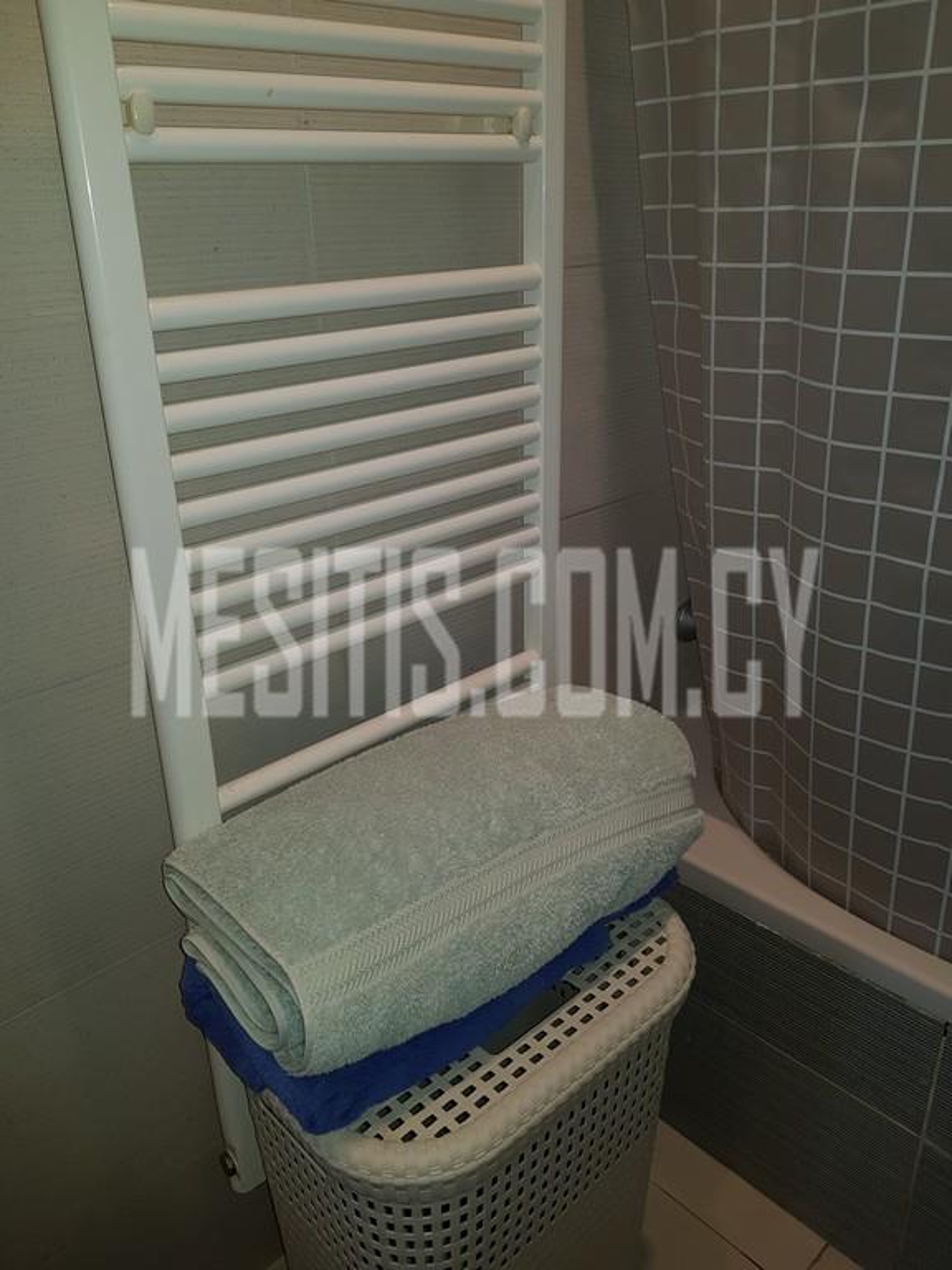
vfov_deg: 67.3
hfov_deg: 53.1
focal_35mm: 26
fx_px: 953
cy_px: 635
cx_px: 476
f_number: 1.7
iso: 50
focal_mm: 4.2
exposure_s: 1/50
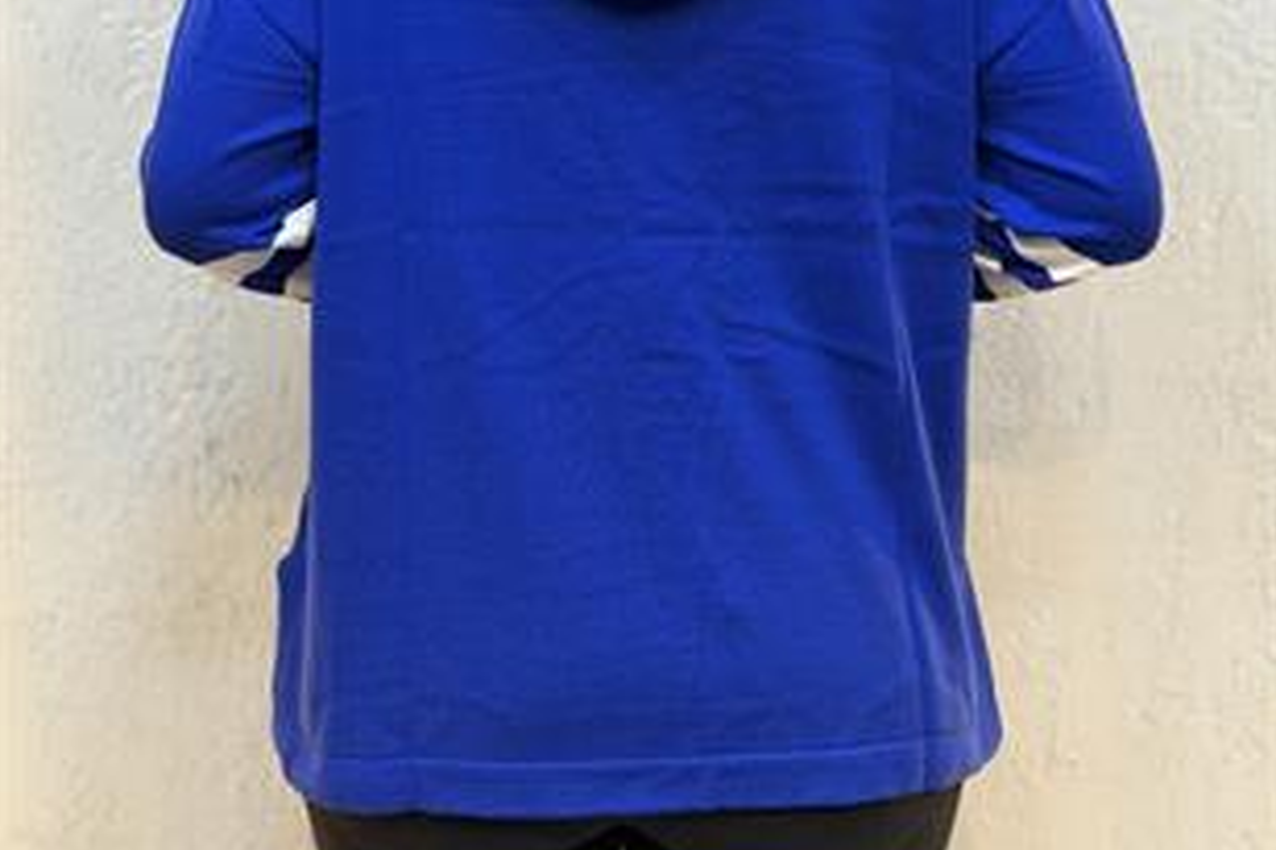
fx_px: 2373
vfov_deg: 19.8
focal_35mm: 67
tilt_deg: -10.6
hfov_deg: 30.1
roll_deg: -0.7
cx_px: 638
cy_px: 56
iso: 50
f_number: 1.78
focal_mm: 6.76
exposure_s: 1/50
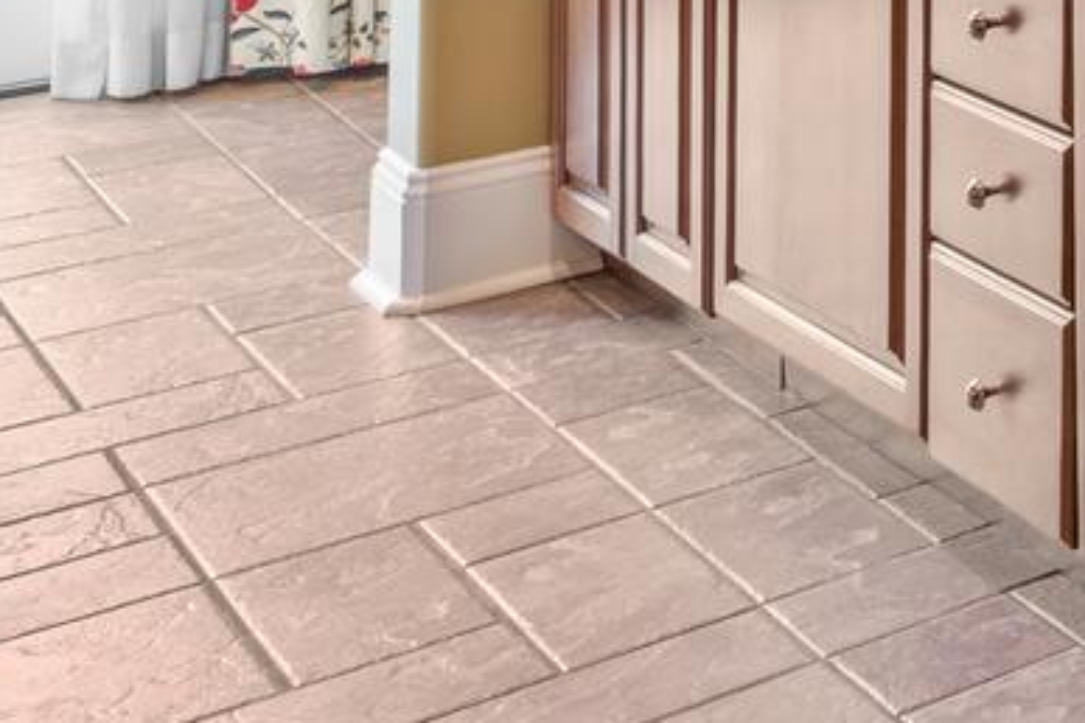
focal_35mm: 74
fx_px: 2230
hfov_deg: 16.9
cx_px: 2349
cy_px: -587
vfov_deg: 15.7
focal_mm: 14
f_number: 7.1
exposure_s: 1/2
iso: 320
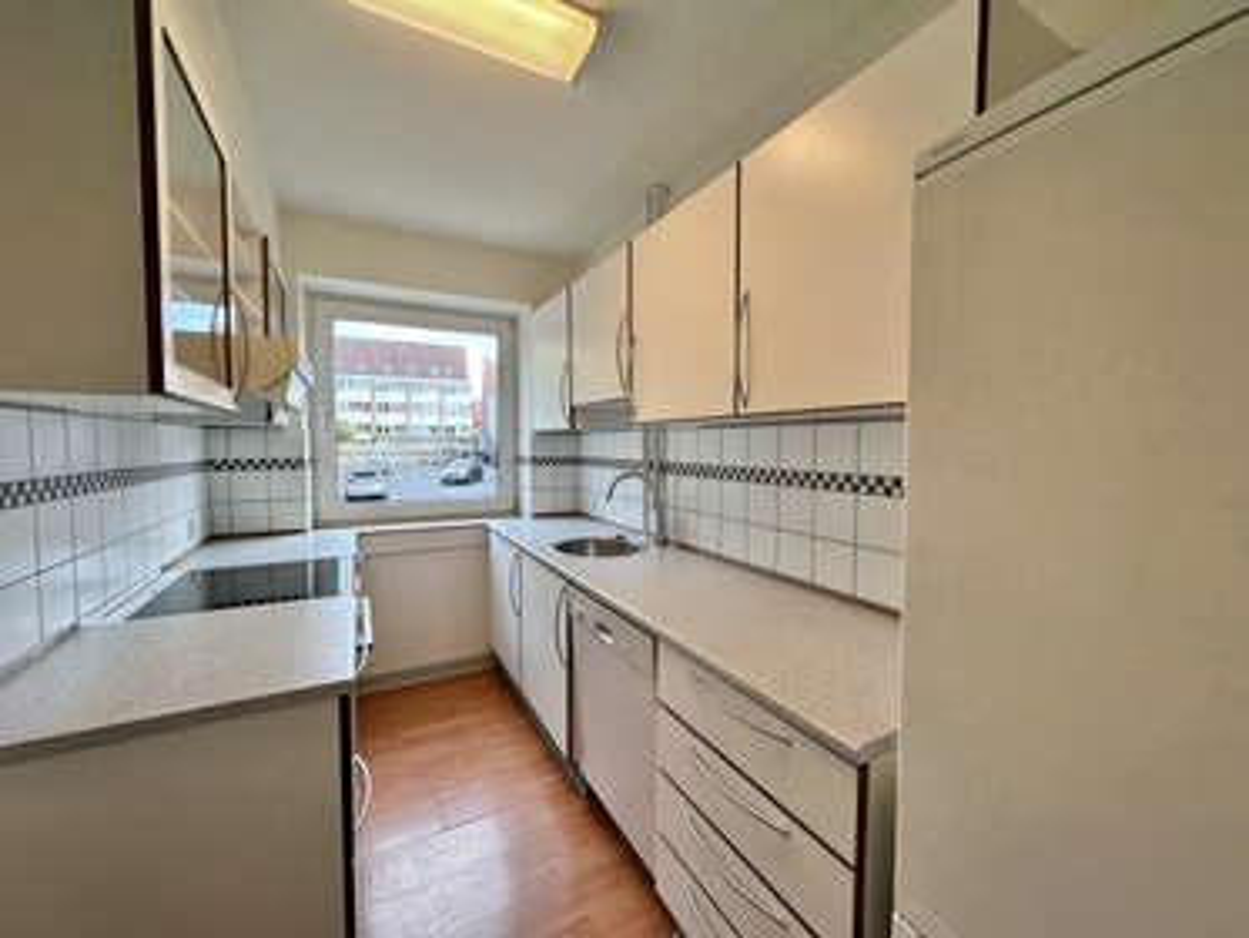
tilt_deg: -2.9
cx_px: 624
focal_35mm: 14
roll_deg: -0.2
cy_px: 469
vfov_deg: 85.7
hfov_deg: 102.0
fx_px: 505
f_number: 2.2
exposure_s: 1/100
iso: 64
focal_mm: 2.22
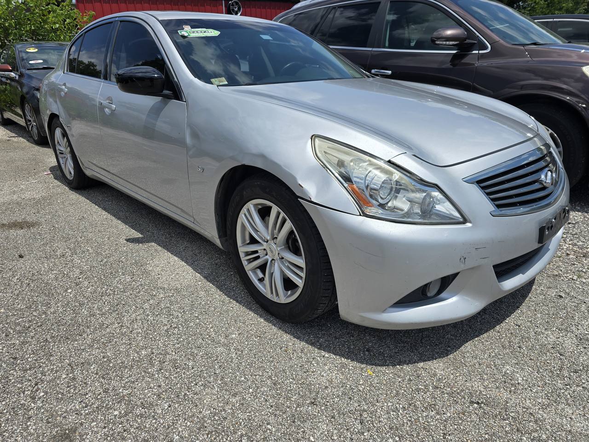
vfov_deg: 58.9
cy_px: 221
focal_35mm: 23
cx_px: 294
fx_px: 391
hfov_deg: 73.9
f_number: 1.7
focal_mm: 6.3
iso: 12
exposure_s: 1/1297
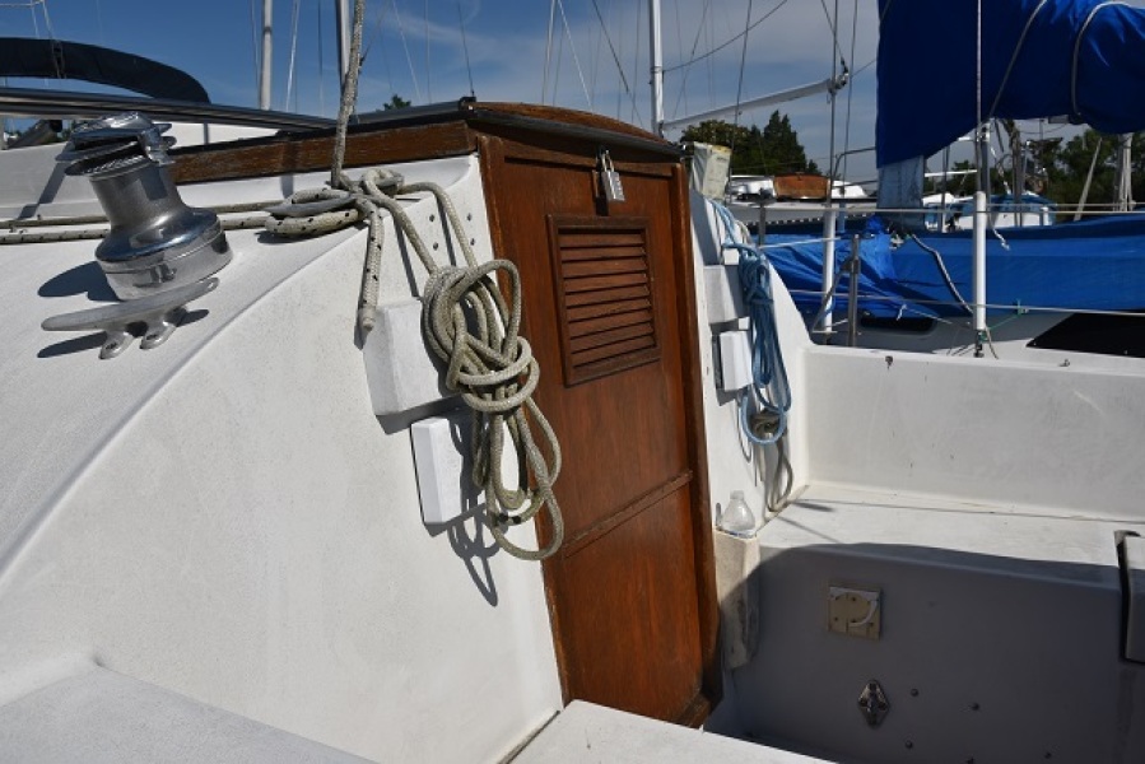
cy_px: 382
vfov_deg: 43.6
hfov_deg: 61.9
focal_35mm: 30
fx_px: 954
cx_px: 572
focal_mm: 30
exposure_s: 1/640
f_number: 13
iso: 200
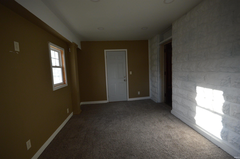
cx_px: 120
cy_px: 80
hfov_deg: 100.4
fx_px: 100
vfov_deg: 77.2
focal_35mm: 15
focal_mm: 10
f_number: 8
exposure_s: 1/60
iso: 560
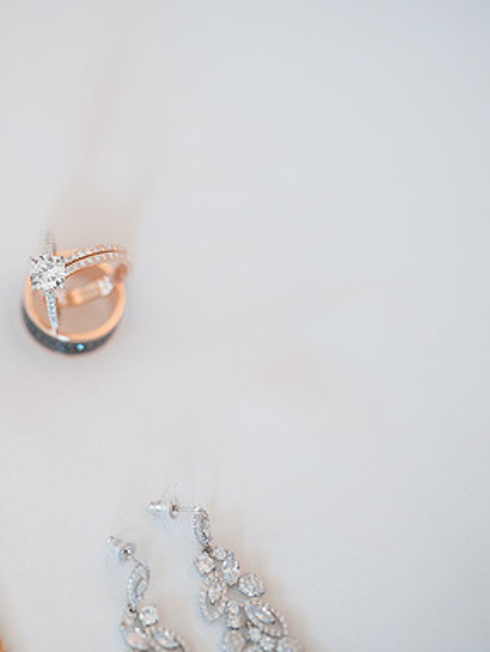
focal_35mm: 73
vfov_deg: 26.7
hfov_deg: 19.8
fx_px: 1376
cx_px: 53
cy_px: 327
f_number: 2.2
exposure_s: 1/100
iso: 200
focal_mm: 50
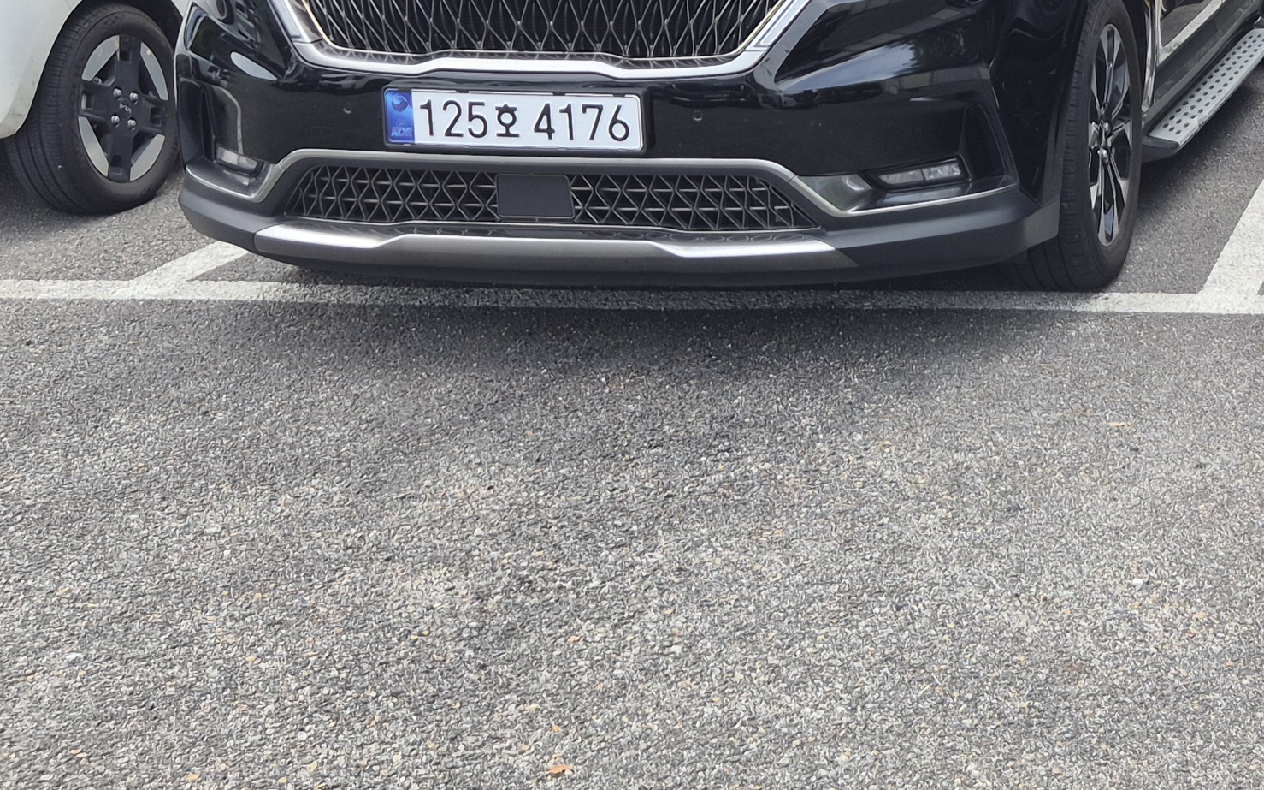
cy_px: 21
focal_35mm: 66
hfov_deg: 28.7
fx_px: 2273
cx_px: 1332
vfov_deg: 19.2
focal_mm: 5.4
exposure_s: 1/283
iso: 25
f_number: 1.8
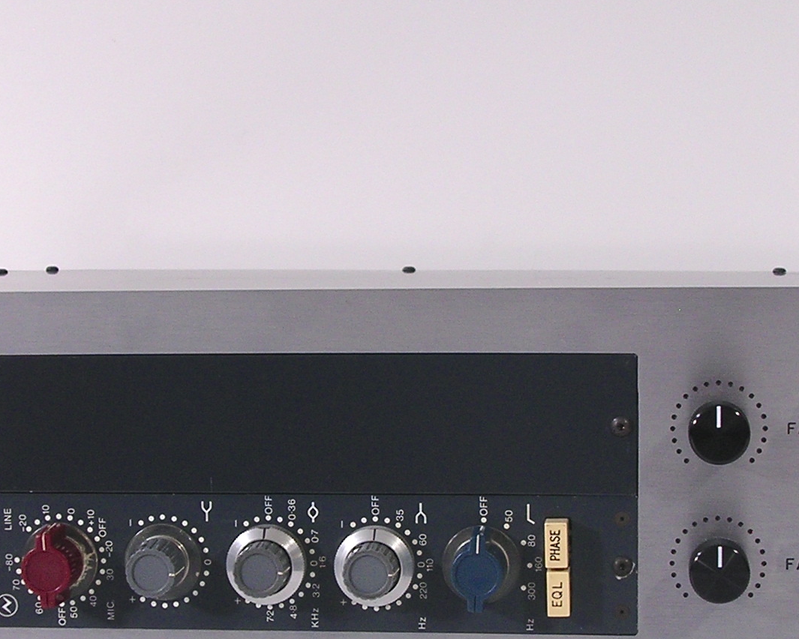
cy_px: 404
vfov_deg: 16.7
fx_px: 2176
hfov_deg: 20.8
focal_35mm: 92
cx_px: 331
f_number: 3.1
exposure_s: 1/14.8
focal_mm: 7.5
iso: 100
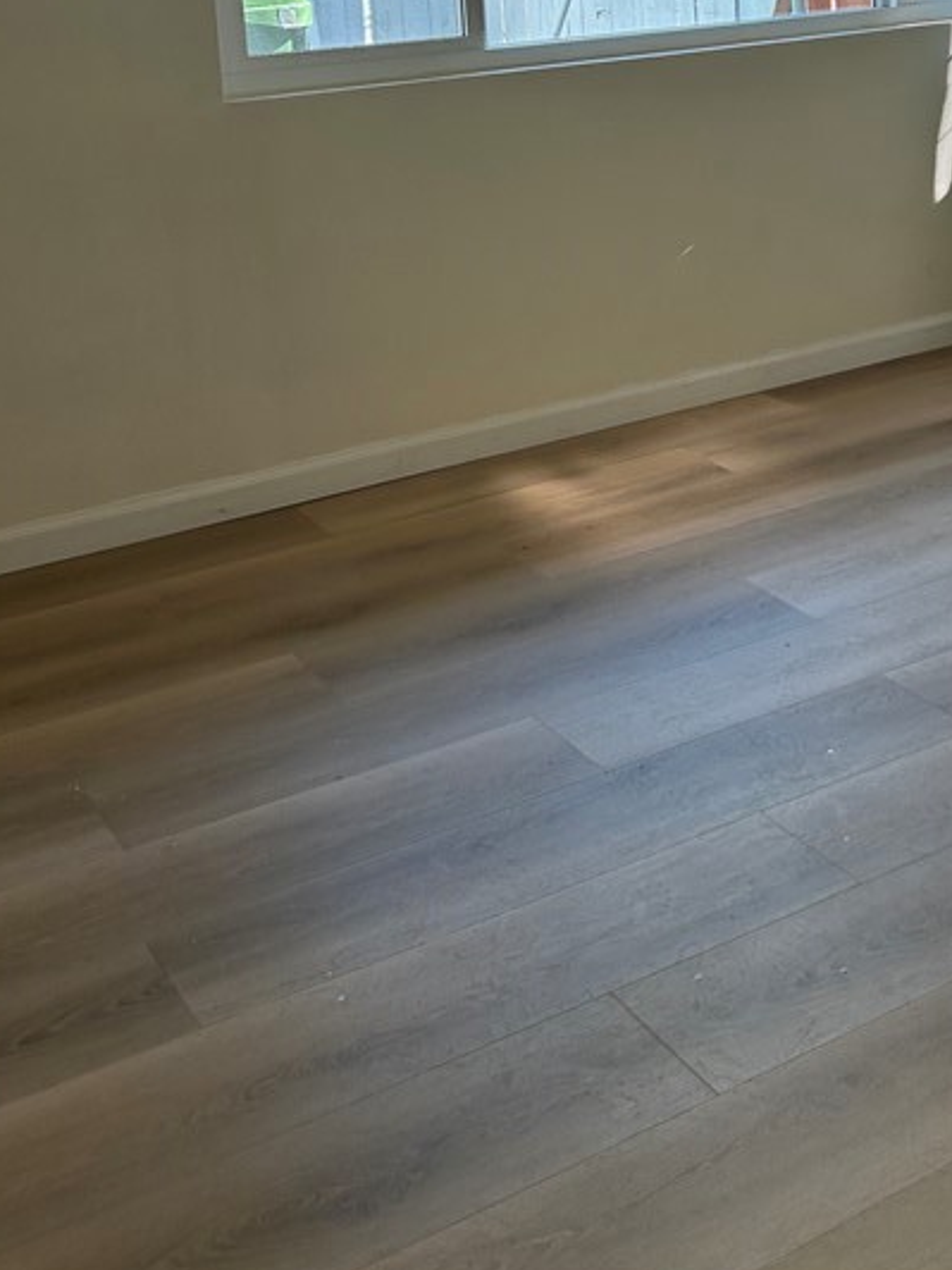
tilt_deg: -11.4
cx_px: 732
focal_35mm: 50
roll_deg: +2.0
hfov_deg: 28.6
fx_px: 1833
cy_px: 198
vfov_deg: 36.5
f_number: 1.5
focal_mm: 5.7
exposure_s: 1/121
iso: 50
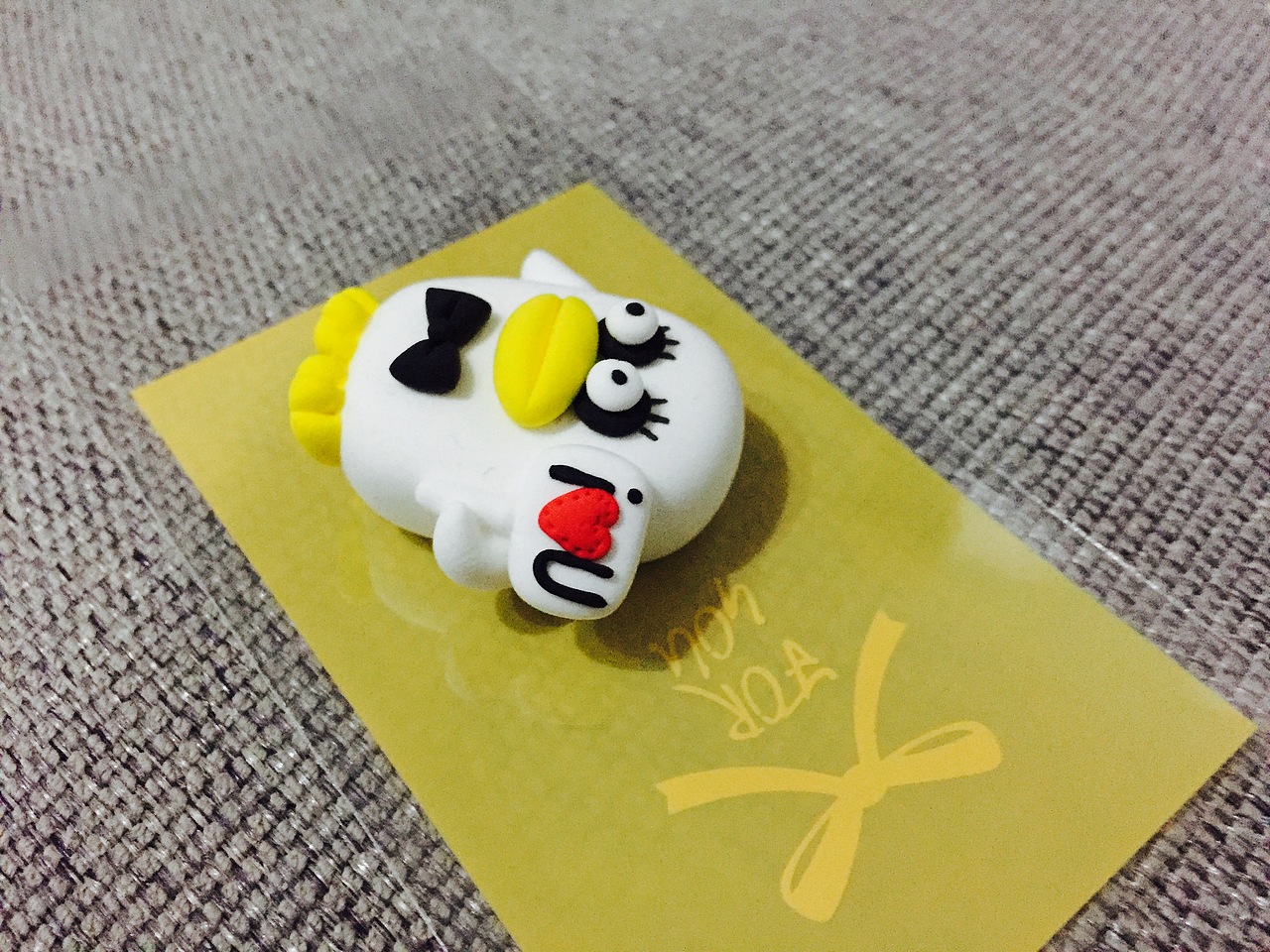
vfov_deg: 48.2
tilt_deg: -50.6
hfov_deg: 61.7
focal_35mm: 29
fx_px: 1064
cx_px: 635
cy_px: 476
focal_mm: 4.15
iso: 320
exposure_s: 1/15
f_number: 2.2
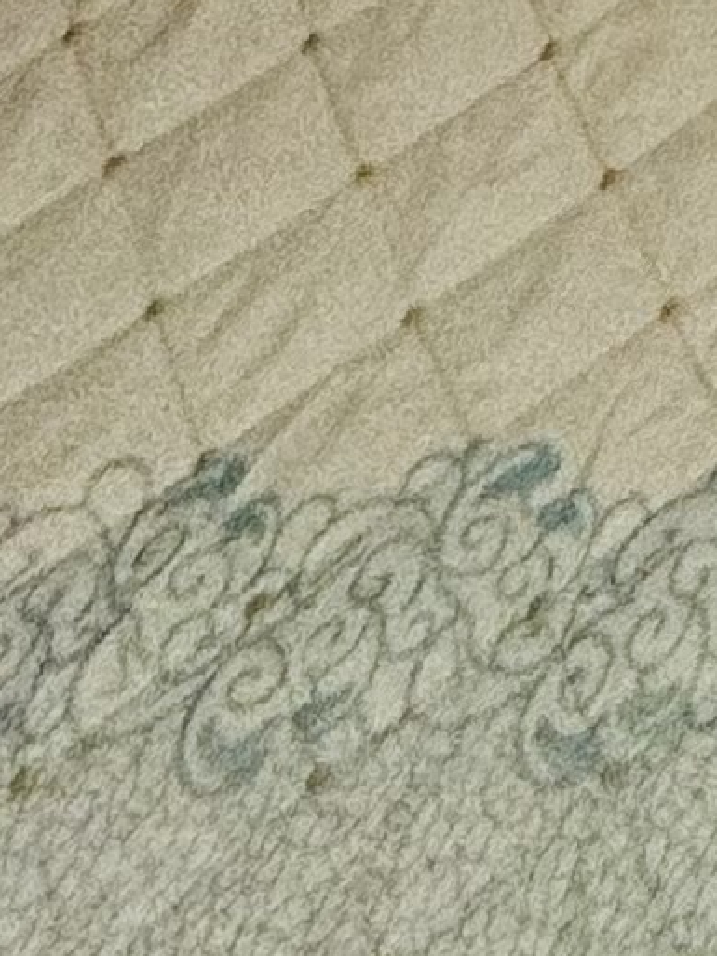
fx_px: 3037
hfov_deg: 9.5
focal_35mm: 110
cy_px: -2672
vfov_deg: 8.7
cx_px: 2320
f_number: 2.2
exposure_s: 1/100
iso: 100
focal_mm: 2.22
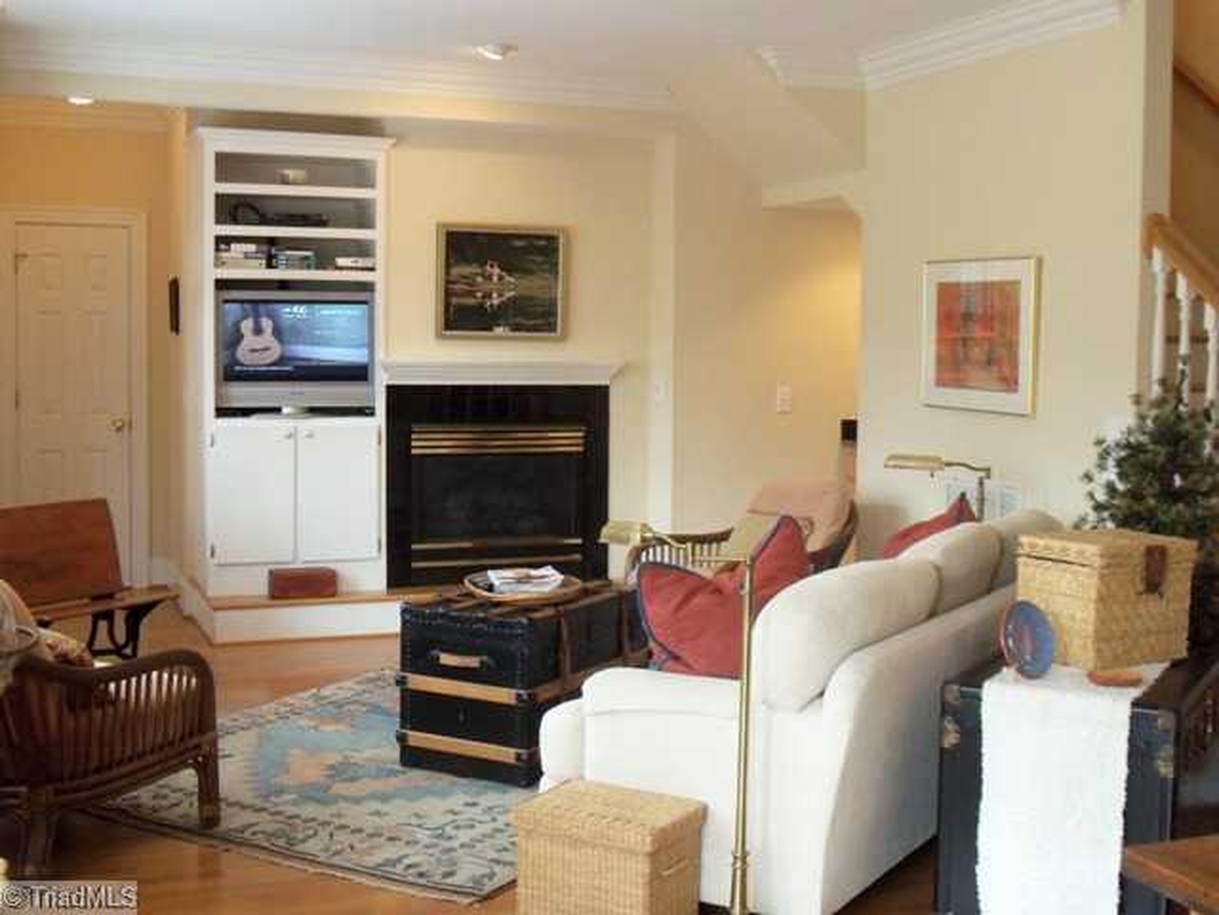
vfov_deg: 34.3
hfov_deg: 44.8
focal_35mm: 42
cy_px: 458
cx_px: 610
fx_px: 1479
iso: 250
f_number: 3.2
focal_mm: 7.1
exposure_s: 1/40
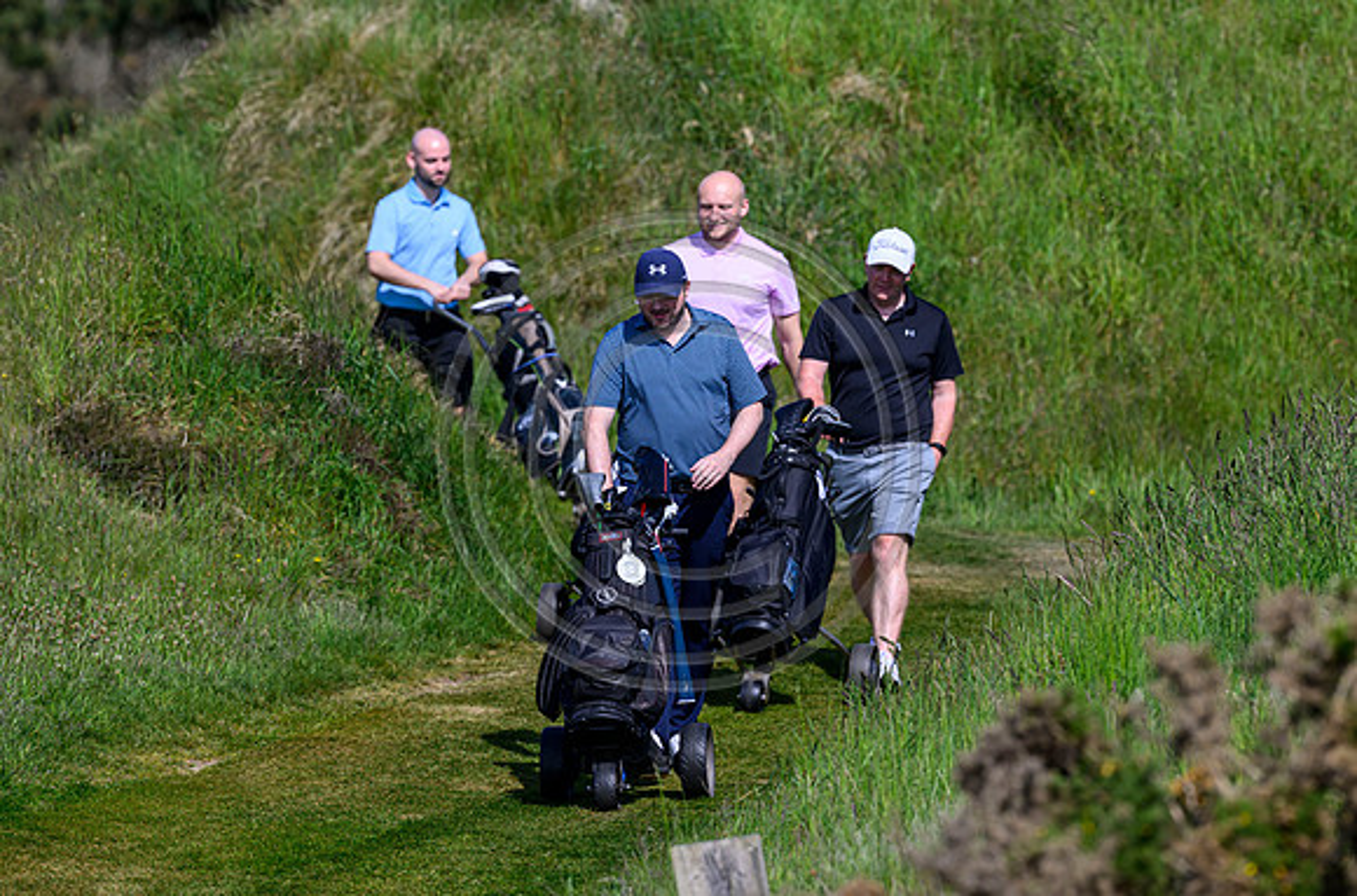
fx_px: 16874
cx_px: 759
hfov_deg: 4.6
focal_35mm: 449
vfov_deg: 3.0
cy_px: 389
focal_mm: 400
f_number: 5
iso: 500
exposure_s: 1/5000
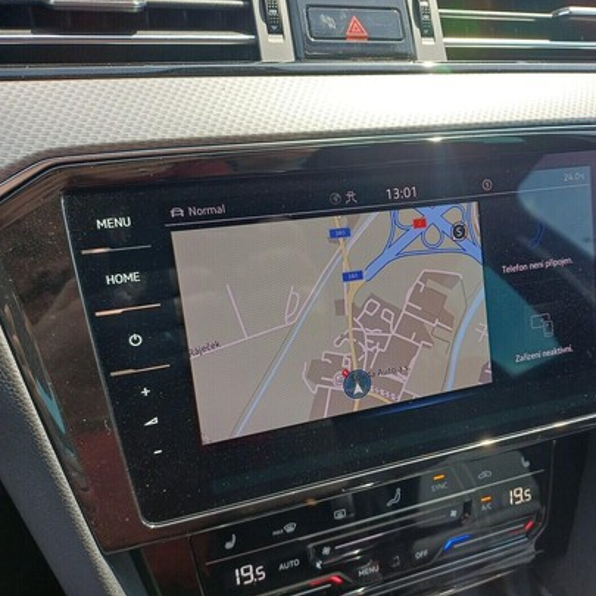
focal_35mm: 30
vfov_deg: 54.0
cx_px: 365
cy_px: 297
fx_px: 584
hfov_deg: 53.6
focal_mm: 4.65
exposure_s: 1/156
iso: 50
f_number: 1.8
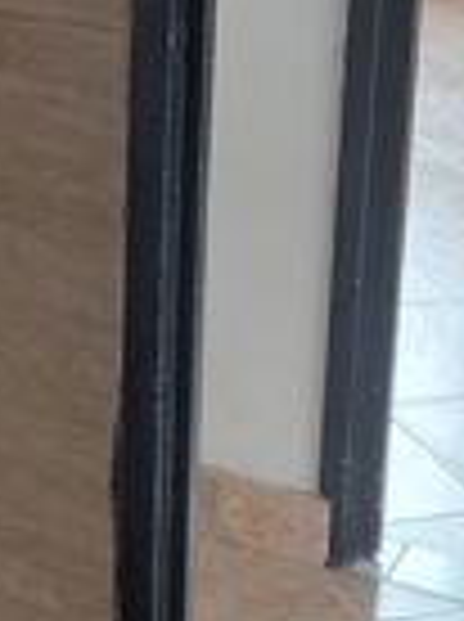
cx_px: -279
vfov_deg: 15.9
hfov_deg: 11.6
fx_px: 2169
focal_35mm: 121
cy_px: -20
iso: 250
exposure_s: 1/120
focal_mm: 4.69
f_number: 1.8
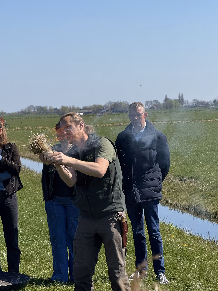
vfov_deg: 14.2
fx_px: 1167
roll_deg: +2.3
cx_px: 103
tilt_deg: -1.2
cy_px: 128
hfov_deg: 10.7
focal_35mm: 139
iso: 50
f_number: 2.8
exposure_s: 1/1114
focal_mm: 15.66
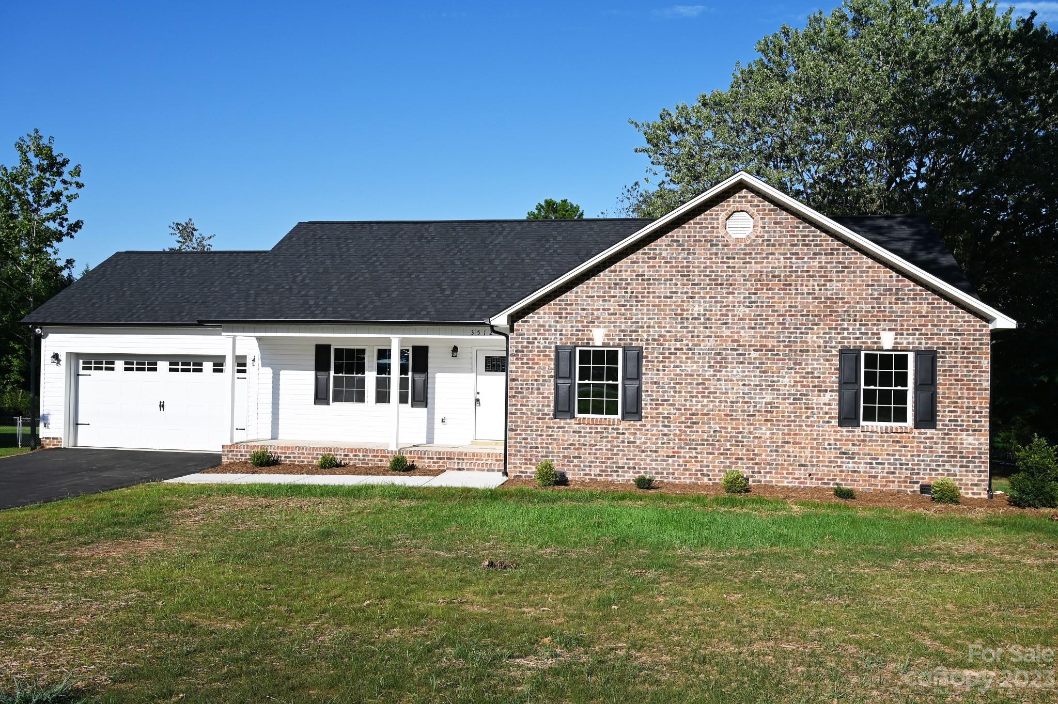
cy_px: 352
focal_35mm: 30
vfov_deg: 43.6
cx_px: 529
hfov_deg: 62.0
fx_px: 881
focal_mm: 30
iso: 100
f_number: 8
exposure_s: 1/500
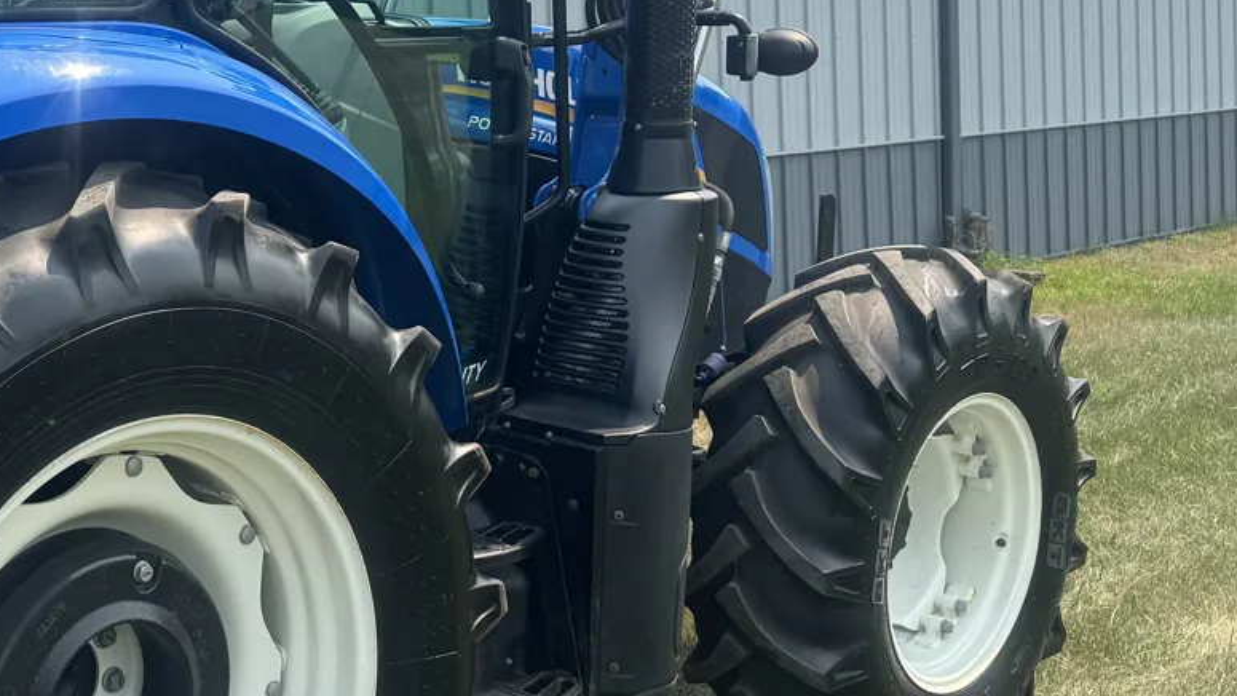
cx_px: 65
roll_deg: +4.0
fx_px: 1771
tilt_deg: -4.2
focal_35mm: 54
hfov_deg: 35.6
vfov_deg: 22.1
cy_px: 236
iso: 80
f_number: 1.78
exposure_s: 1/1980
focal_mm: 6.76
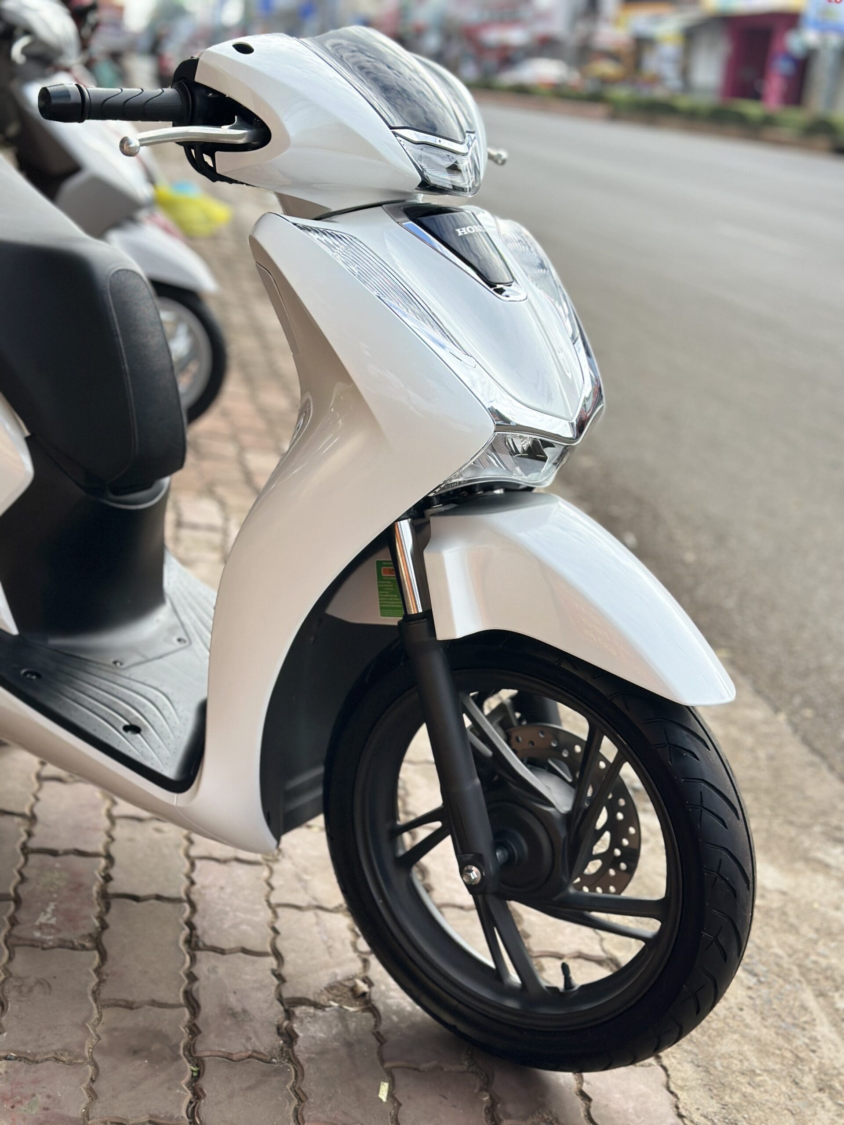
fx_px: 1560
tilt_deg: -17.1
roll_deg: -6.9
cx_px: 422
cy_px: 562
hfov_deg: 30.3
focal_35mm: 48
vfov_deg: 39.7
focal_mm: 6.86
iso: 100
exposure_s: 1/2252
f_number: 1.78
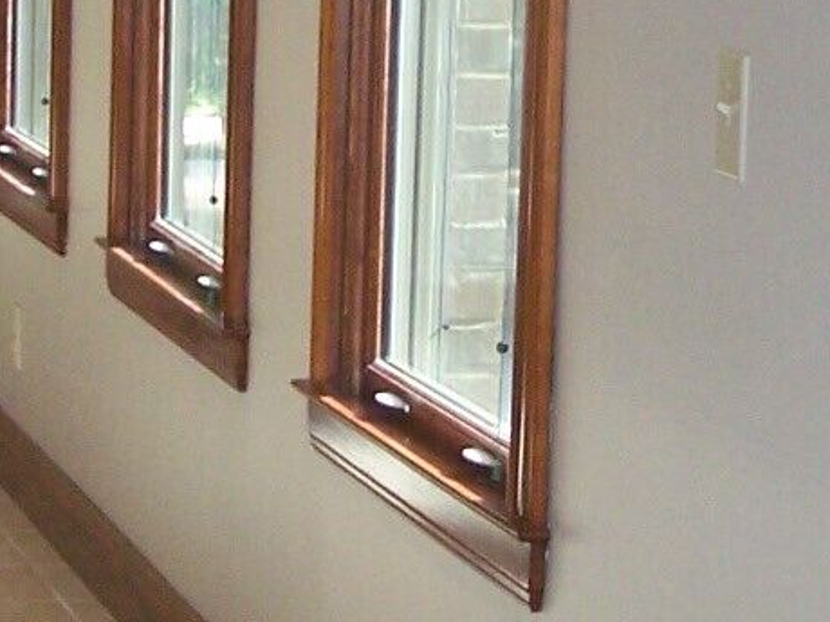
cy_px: 18
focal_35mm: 169
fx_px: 4052
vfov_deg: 8.7
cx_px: 458
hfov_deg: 11.7
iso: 160
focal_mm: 6.3
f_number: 2.8
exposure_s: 1/60
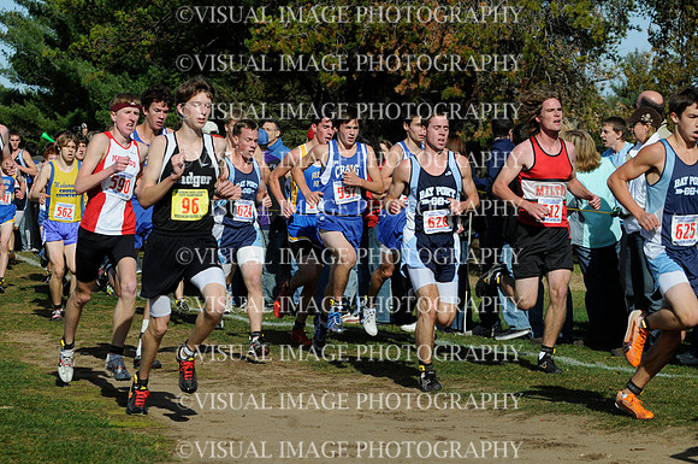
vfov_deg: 10.1
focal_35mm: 135
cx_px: 349
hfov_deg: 15.2
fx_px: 2614
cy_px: 232
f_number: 5.6
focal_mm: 90
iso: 200
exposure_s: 1/1000
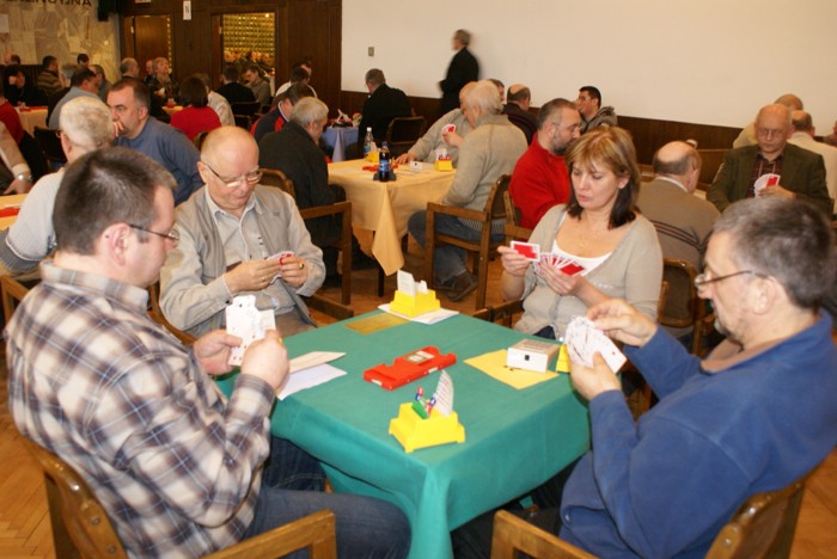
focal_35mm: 30
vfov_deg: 43.7
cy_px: 280
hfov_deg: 61.9
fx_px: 698
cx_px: 418
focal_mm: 20
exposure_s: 1/15
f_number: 4
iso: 800
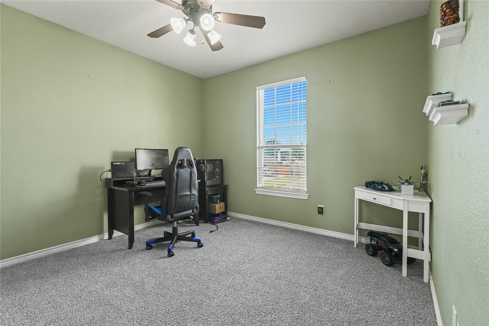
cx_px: 244
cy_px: 163
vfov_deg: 72.1
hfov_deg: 95.0
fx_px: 224
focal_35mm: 16
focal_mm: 11
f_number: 5
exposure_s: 1/100
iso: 3200
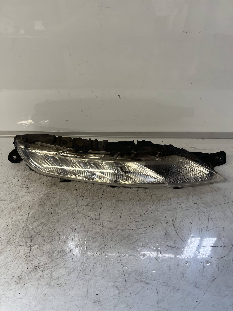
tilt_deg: -40.2
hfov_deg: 53.1
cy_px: 156
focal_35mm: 26
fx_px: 233
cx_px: 116
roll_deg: -1.4
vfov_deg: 67.3
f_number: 1.6
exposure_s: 1/100
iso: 80
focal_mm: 5.1
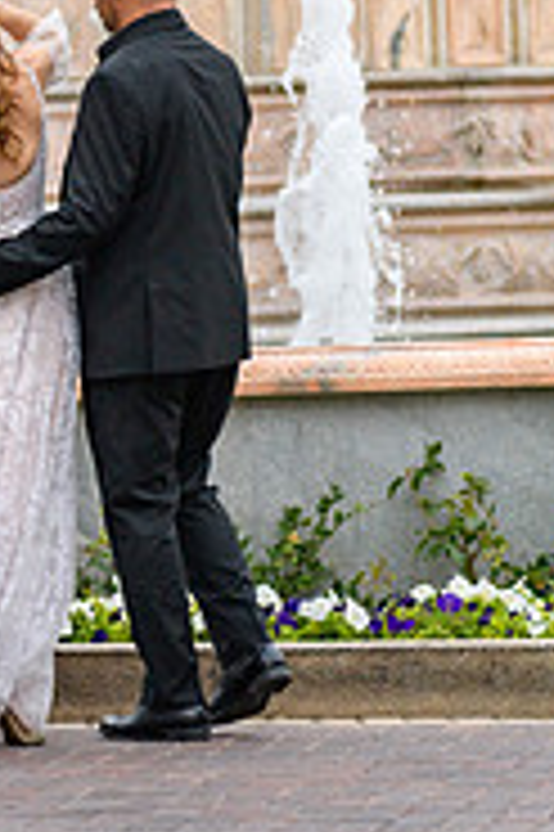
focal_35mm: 487
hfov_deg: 2.8
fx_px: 11262
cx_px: -108
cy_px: 360
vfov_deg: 4.2
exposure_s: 1/3200
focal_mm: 200
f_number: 2.8
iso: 250
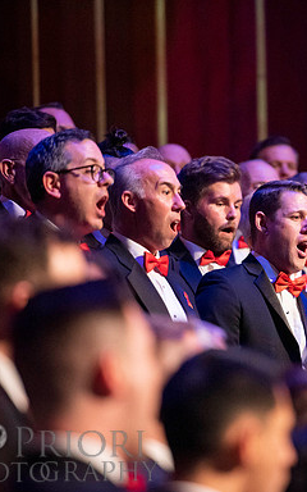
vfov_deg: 6.8
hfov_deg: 4.3
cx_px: 303
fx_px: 4123
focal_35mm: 308
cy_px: 247
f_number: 2.8
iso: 4000
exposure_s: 1/320
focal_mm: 200
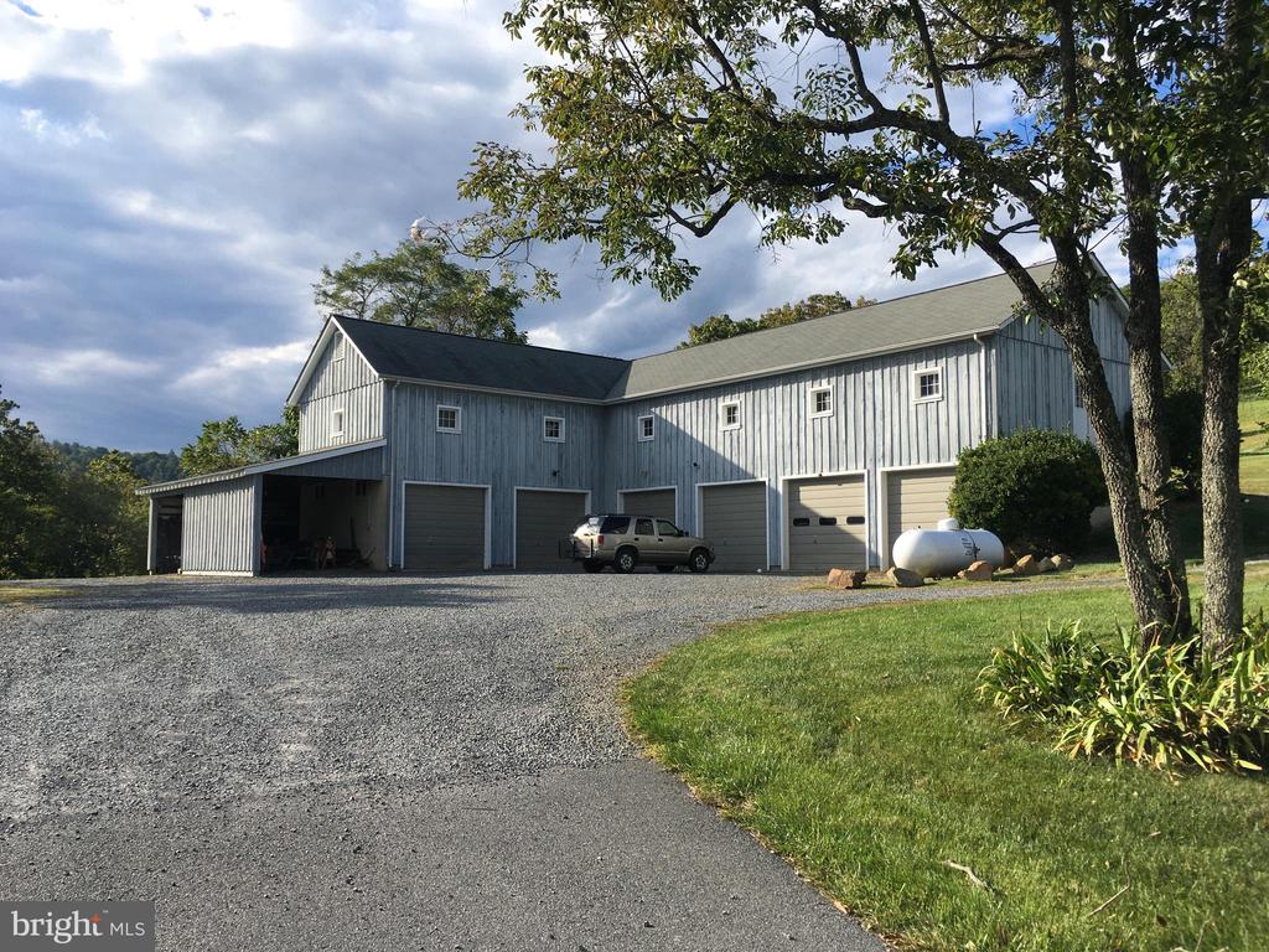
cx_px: 634
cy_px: 476
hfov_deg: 61.7
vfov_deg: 48.2
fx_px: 1063
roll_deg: -0.8
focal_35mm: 29
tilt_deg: +3.8
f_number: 2.2
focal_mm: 4.15
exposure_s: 1/1083
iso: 25
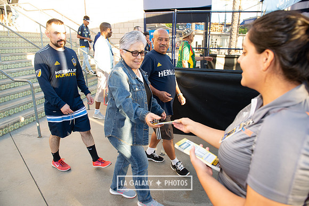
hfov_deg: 73.7
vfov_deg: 53.2
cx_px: 154
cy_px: 103
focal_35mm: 24
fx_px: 206
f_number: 4.5
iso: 800
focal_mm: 24
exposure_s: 1/400
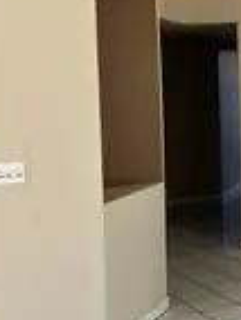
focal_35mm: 73
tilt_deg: -2.0
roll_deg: +0.3
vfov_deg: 26.5
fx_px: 676
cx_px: 306
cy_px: 110
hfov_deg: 18.9
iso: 100
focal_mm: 5.7
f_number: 1.5
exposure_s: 1/121
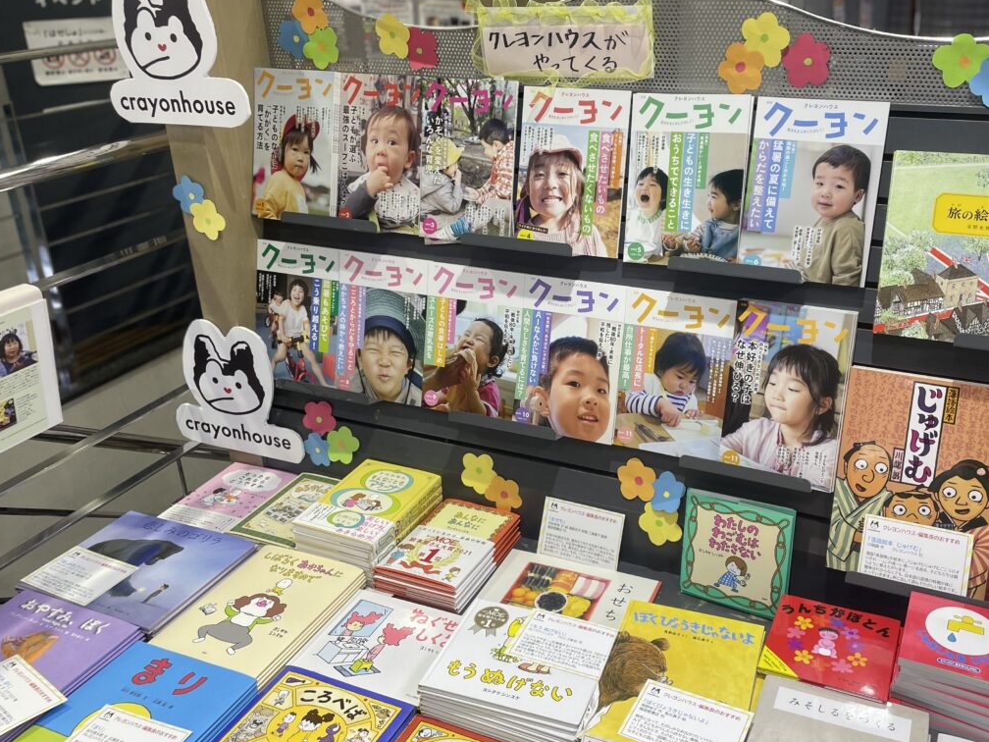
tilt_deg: -23.8
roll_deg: +1.4
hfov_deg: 55.0
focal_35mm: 33
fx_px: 943
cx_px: 591
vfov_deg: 42.9
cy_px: 352
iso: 50
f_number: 1.6
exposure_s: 1/100
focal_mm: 4.2
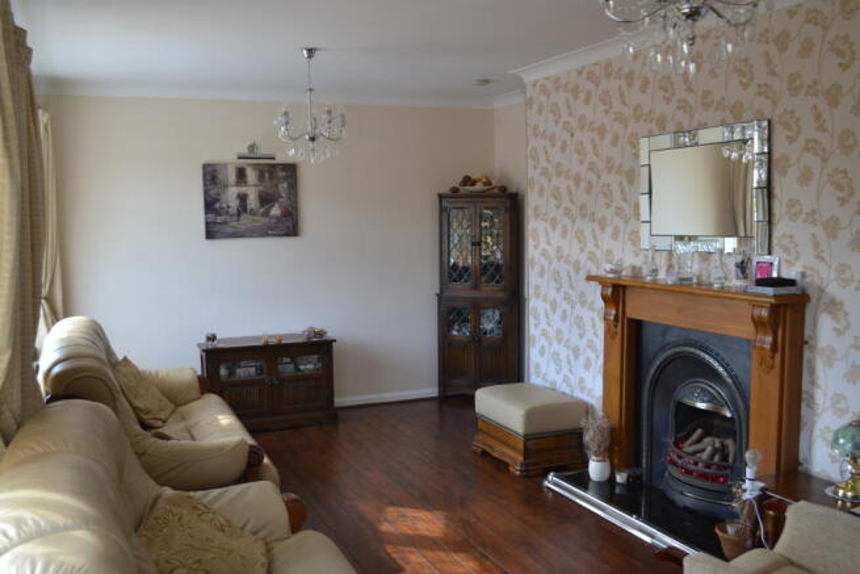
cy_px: 287
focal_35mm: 33
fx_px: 788
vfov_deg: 40.0
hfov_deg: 57.2
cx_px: 430
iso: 400
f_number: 4
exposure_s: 1/60
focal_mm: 22
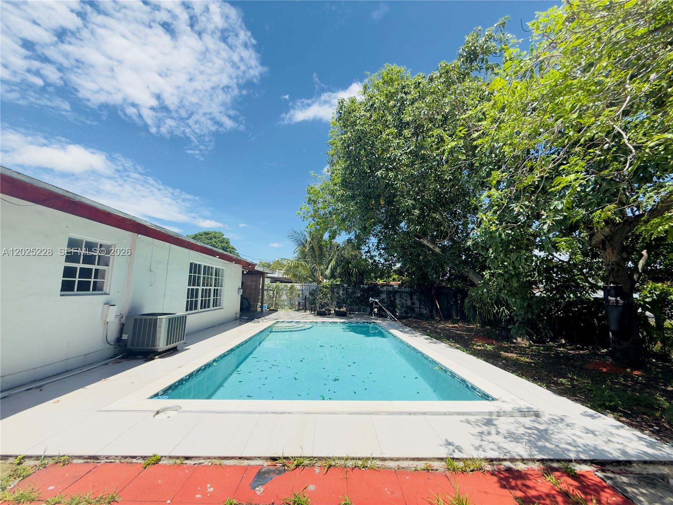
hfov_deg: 102.1
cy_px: 252
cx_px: 336
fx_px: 272
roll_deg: -1.3
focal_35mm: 14
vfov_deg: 85.7
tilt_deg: +8.0
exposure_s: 1/1464
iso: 50
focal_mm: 2.22
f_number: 2.2
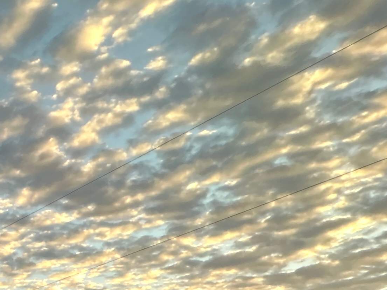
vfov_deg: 21.0
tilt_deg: -5.8
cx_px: -313
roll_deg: -3.6
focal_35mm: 51
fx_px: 570
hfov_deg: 22.1
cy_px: 500
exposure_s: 1/122
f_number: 2.2
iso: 40
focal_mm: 2.22
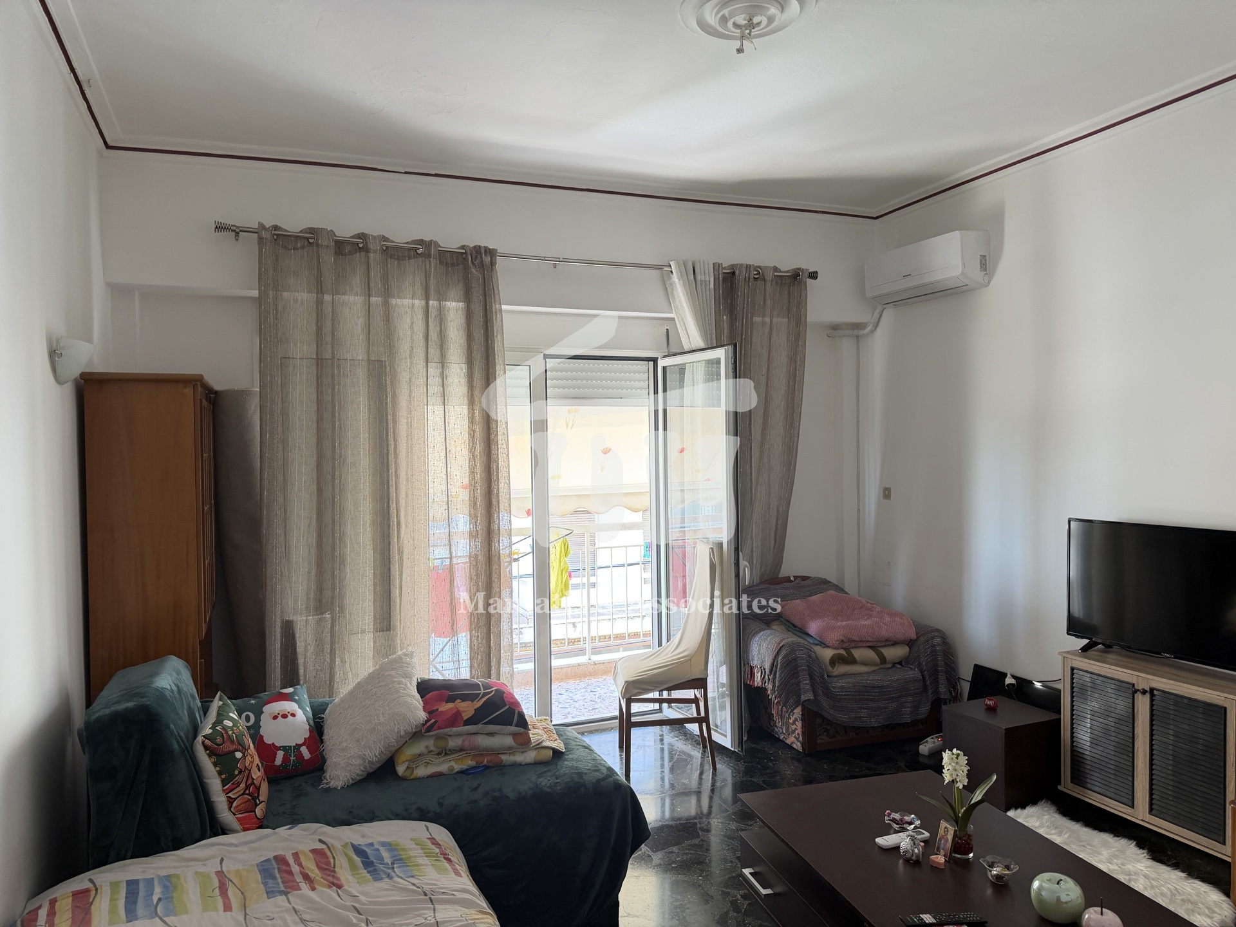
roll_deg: +1.3
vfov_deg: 56.8
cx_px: 618
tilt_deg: -1.5
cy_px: 464
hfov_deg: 71.6
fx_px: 857
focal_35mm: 24
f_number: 1.78
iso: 160
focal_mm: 6.76
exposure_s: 1/121
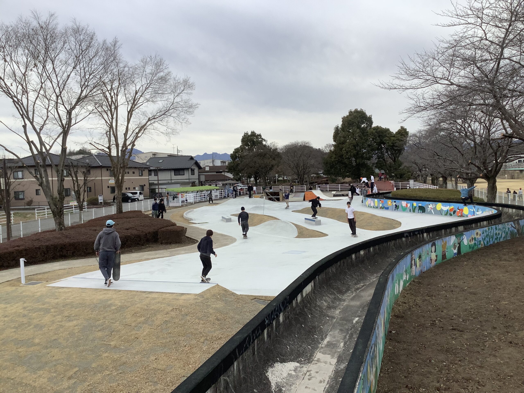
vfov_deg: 45.4
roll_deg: +2.3
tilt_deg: -2.7
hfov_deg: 58.4
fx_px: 469
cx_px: 262
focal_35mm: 31
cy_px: 196
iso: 25
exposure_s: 1/1116
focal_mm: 3.3
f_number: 2.4
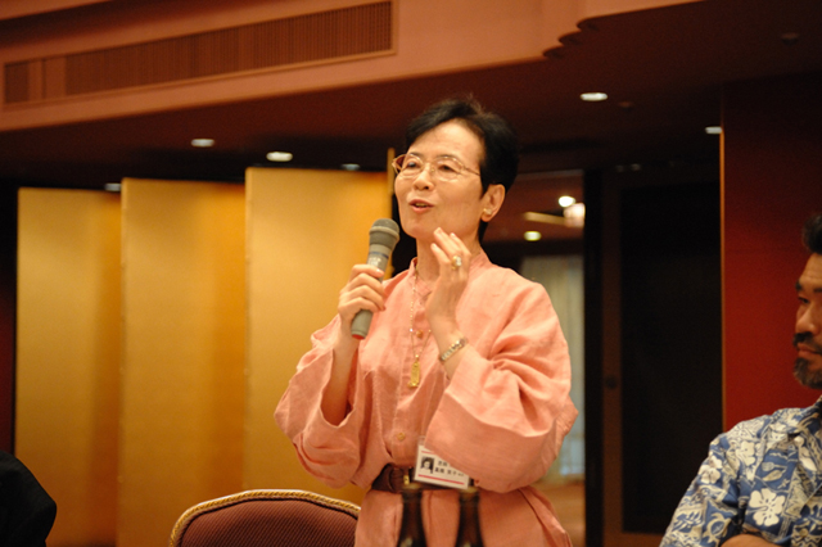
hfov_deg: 28.9
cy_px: 274
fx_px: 1597
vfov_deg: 19.4
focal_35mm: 70
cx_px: 411
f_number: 2.8
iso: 5600
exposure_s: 1/125
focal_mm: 70
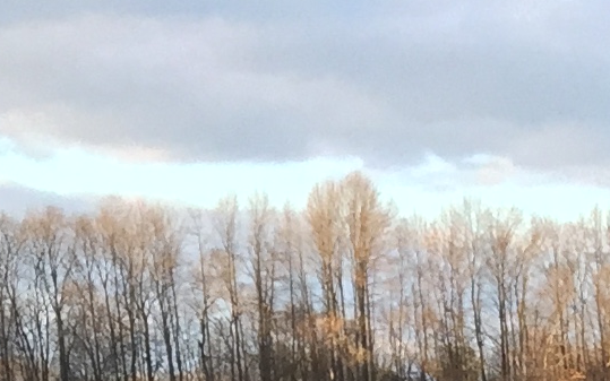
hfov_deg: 10.0
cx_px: 1416
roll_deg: -0.3
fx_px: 3092
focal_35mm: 186
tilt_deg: -14.5
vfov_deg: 6.2
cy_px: 1376
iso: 32
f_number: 2.2
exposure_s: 1/210
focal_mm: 4.15
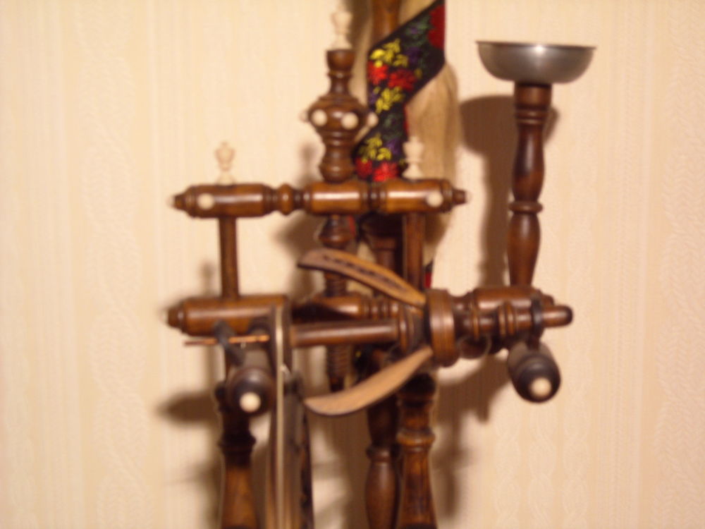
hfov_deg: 25.7
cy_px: 264
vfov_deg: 19.4
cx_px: 352
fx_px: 1548
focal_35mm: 76
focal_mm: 12.3
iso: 95
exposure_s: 1/8
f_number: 3.9
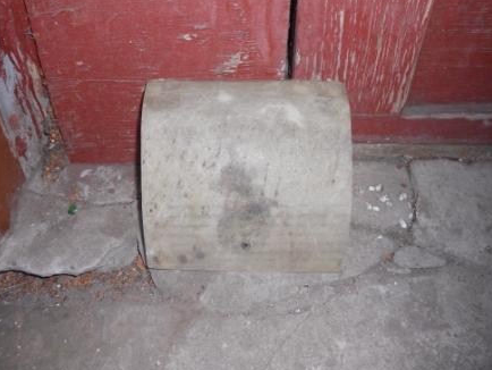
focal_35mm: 33
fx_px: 469
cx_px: 249
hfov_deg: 55.3
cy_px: 184
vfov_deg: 43.0
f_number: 3.5
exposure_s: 1/25
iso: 80
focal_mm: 5.8
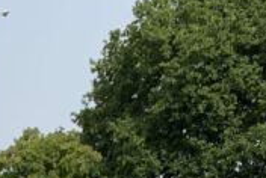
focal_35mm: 175
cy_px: 368
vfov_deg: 7.5
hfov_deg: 11.6
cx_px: -14
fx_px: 1295
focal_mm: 3
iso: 16
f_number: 1.8
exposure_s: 1/1675
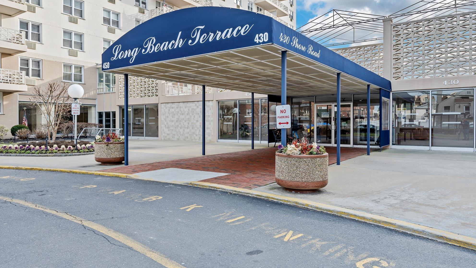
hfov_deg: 71.9
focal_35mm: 26
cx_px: 234
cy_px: 128
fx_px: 328
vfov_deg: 44.4
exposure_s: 1/640
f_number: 4
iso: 320
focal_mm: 24
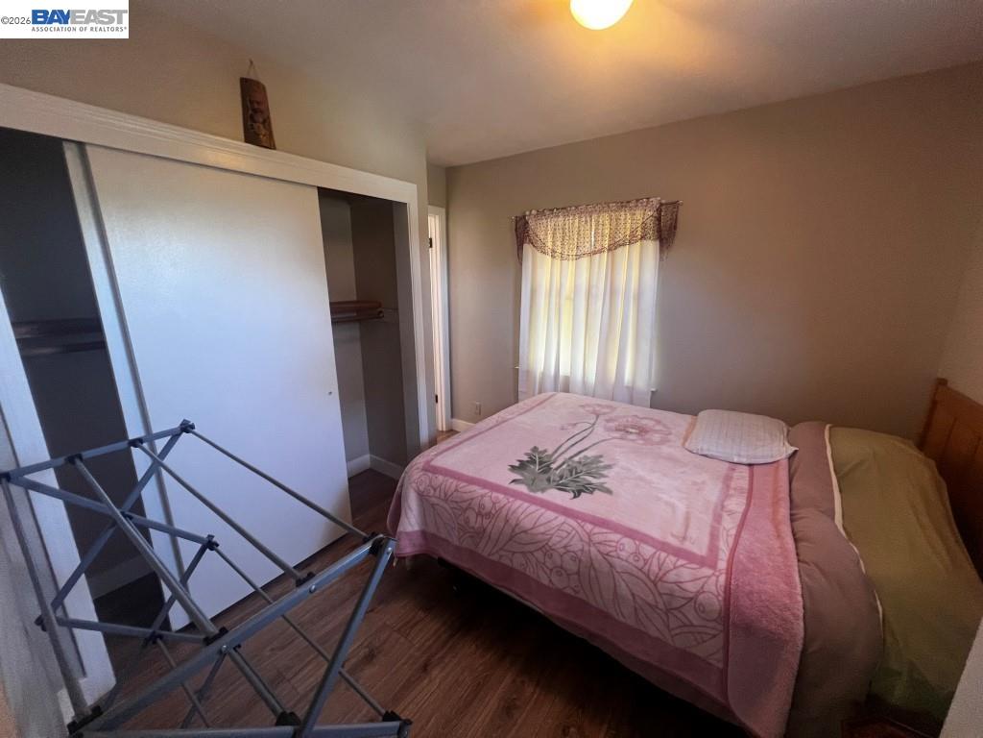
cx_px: 492
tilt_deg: -14.3
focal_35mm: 13
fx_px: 369
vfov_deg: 89.9
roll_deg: -0.2
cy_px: 369
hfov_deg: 106.2
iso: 200
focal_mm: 1.57
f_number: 1.8
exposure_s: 1/60
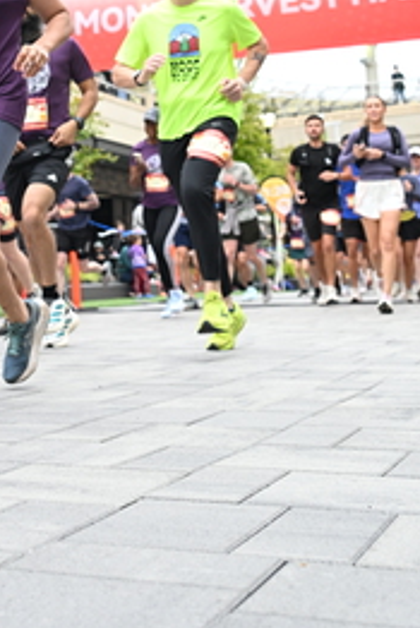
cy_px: 91
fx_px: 1136
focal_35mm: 65
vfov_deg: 29.9
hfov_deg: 20.8
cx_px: 112
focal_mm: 31
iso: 2000
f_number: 4
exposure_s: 1/640
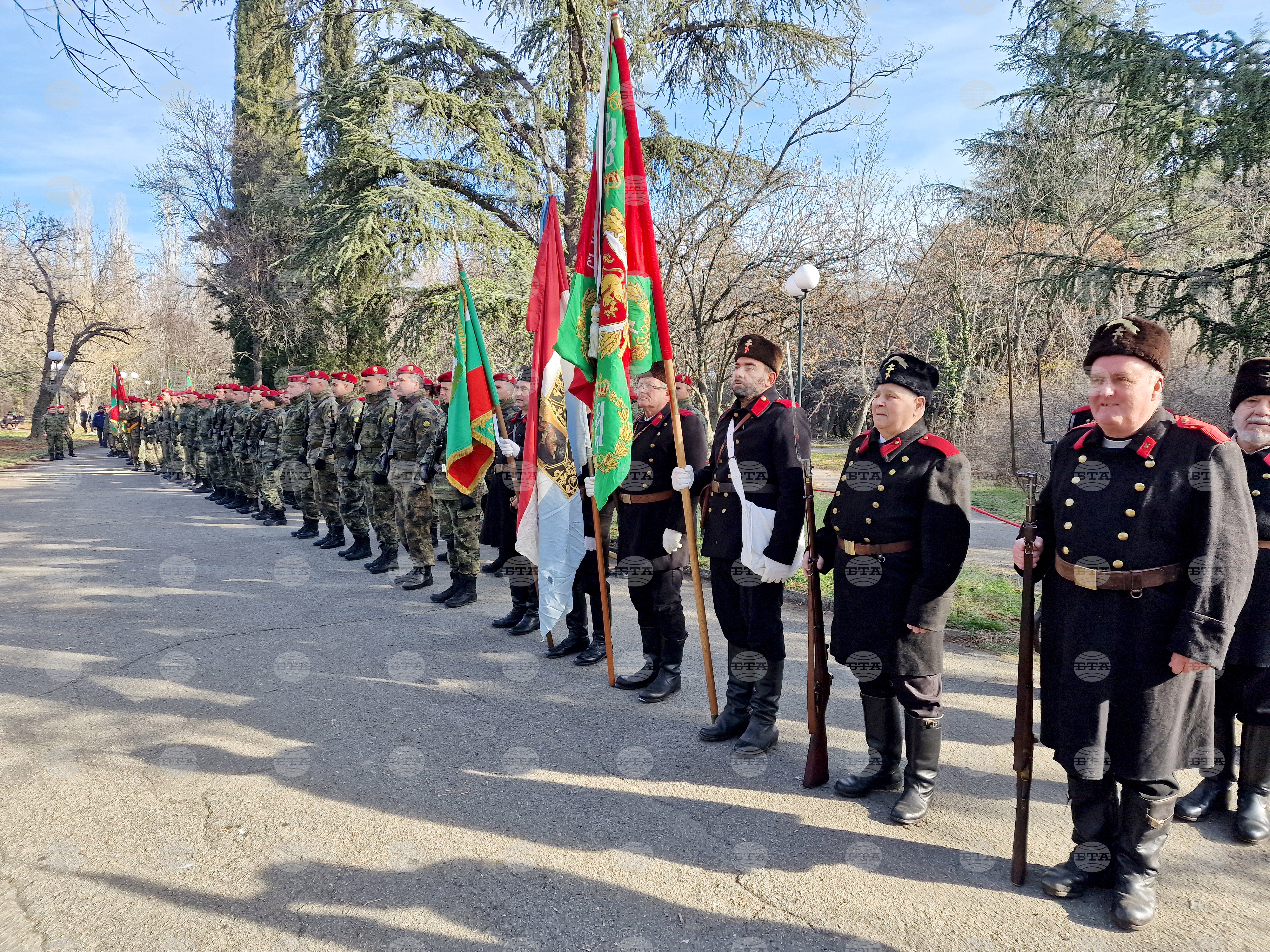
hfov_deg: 73.9
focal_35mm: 23
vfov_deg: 58.9
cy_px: 476
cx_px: 635
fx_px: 844
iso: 50
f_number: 1.8
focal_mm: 6.4
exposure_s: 1/323
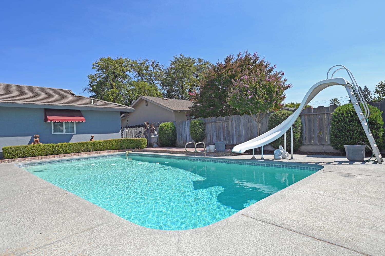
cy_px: 128
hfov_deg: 82.6
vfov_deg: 60.6
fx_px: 219
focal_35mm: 20
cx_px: 192
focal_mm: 20.5
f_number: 9
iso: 100
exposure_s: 1/200
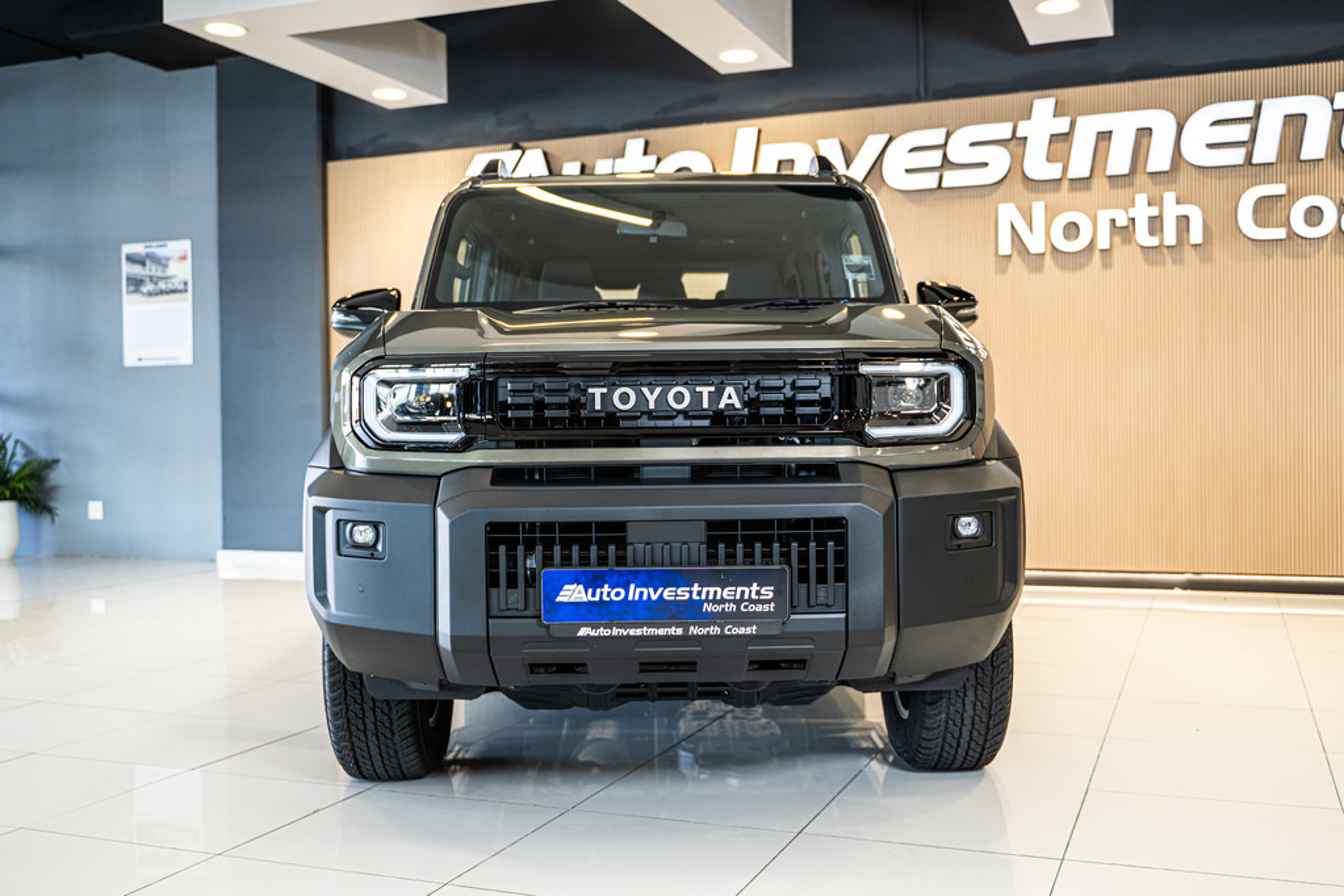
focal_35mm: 37
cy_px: 448
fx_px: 1381
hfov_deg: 51.9
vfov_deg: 35.9
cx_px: 672
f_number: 2.8
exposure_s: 1/125
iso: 640
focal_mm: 37
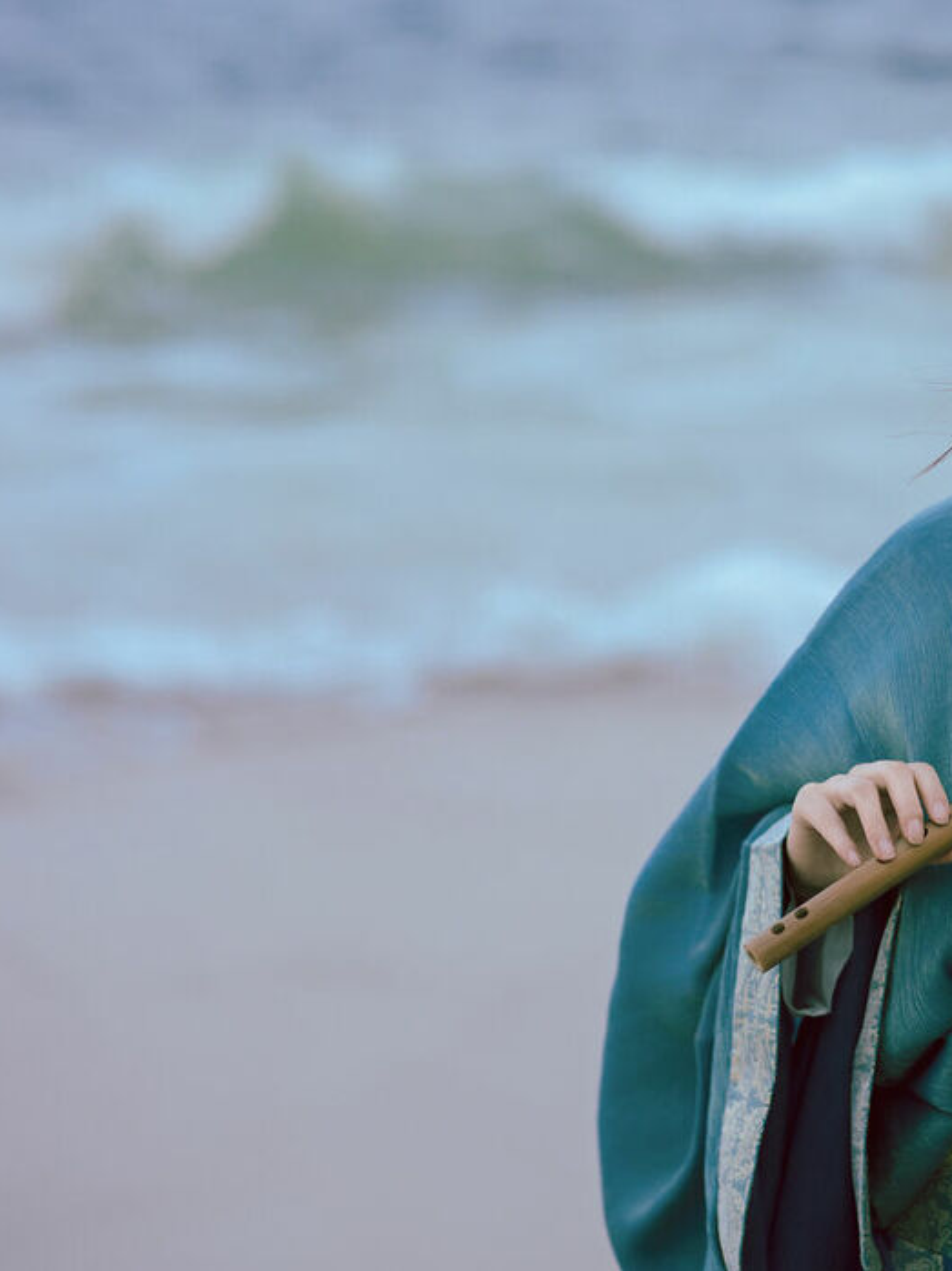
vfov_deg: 16.0
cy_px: 636
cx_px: 923
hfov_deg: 11.9
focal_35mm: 123
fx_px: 4513
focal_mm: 85
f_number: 2.8
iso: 640
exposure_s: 1/800
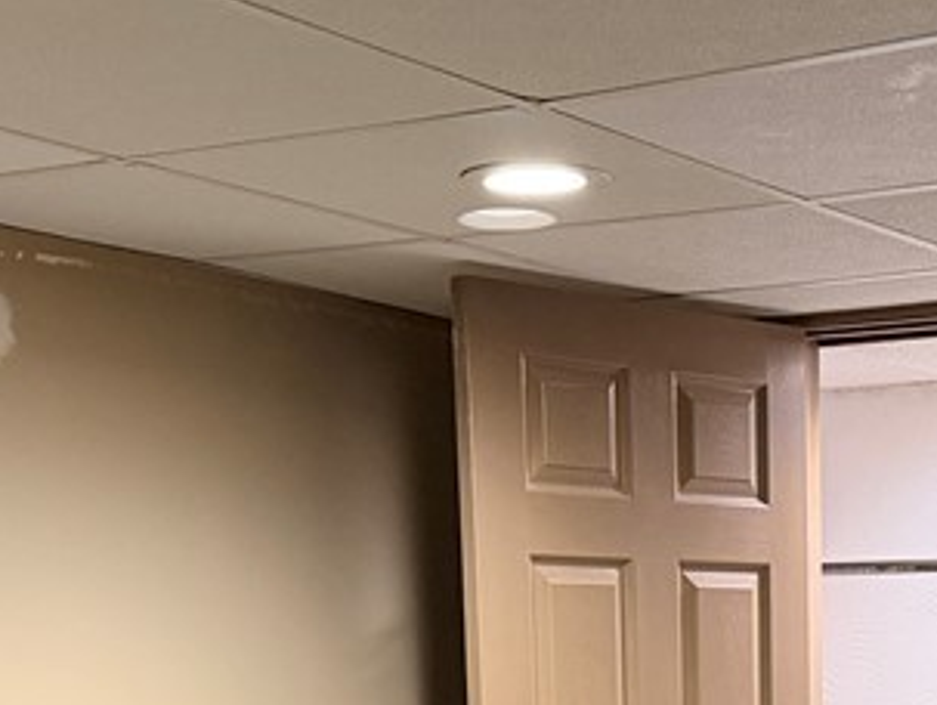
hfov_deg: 23.3
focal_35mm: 81
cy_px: 937
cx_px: 888
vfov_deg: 17.1
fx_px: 2195
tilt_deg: -7.3
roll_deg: +0.4
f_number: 1.78
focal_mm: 6.76
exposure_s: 1/60
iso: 400
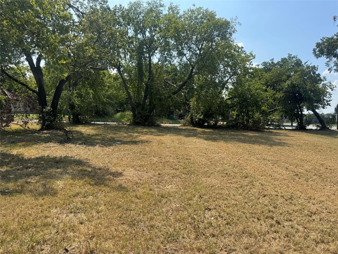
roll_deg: -2.5
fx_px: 234
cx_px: 169
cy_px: 127
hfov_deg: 71.6
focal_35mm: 24
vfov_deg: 56.8
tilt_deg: -3.5
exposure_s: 1/2506
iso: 80
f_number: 1.78
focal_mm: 6.76
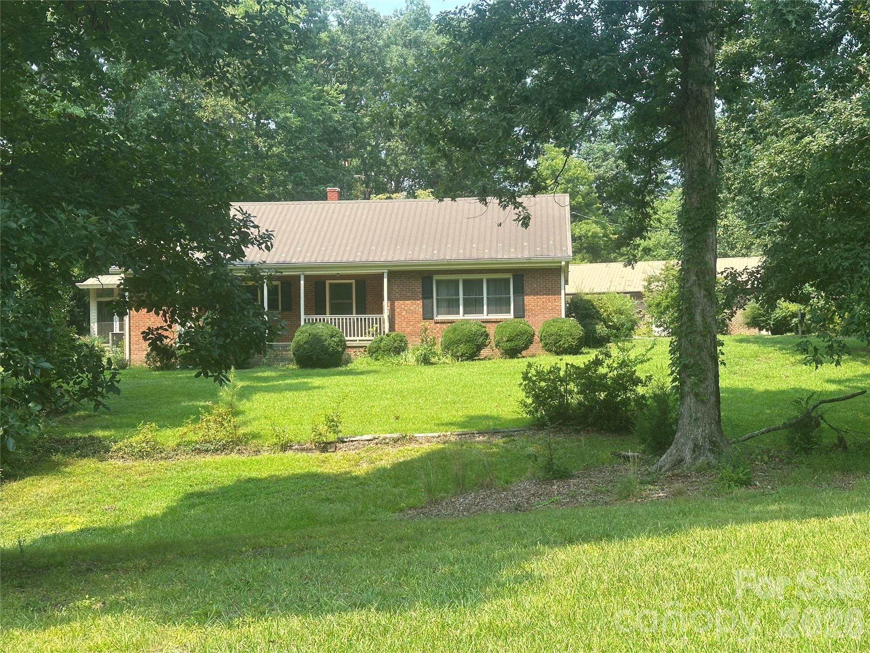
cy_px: 326
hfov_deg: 39.7
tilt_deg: +2.8
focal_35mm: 48
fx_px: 1206
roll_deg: +1.5
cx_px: 435
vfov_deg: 30.3
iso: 64
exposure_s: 1/823
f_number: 1.78
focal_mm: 6.86
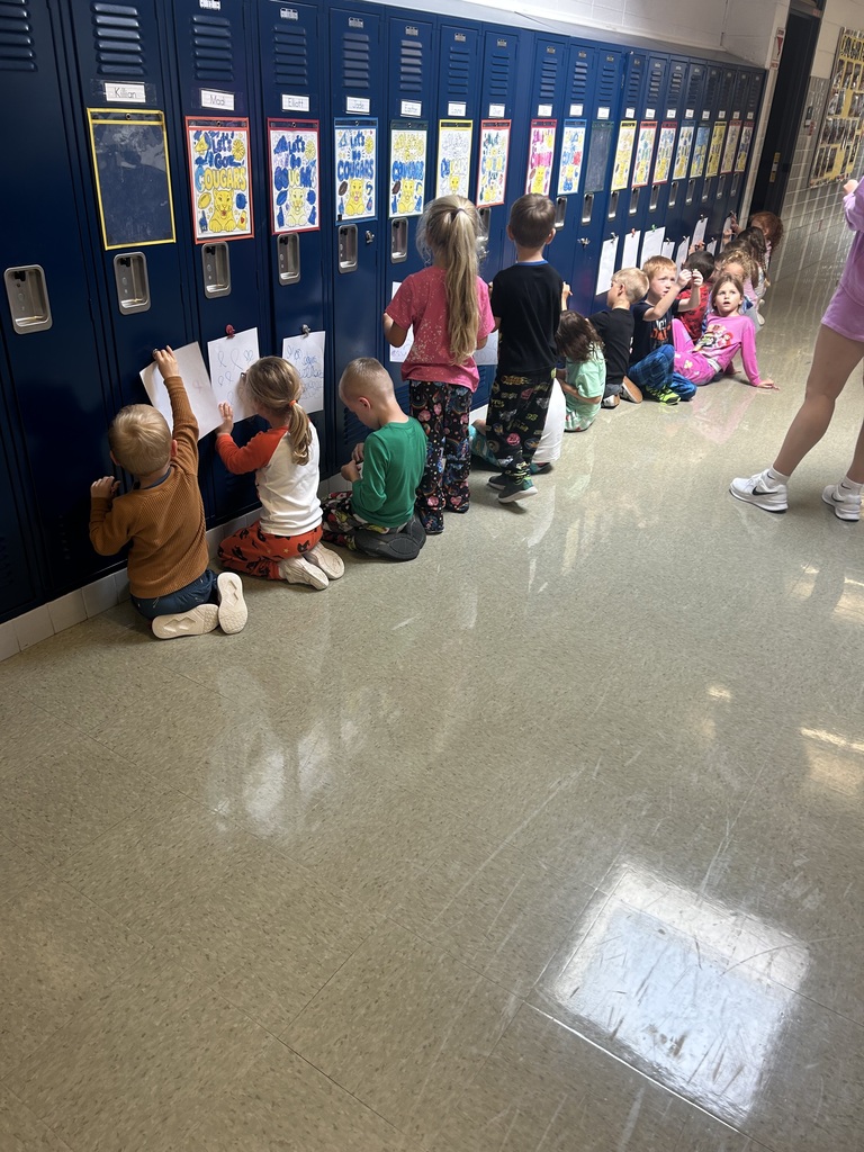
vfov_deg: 67.3
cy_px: 576
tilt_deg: -28.4
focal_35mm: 26
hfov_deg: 53.1
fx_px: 865
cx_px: 432
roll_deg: -2.2
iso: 50
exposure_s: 1/120
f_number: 1.5
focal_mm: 5.7
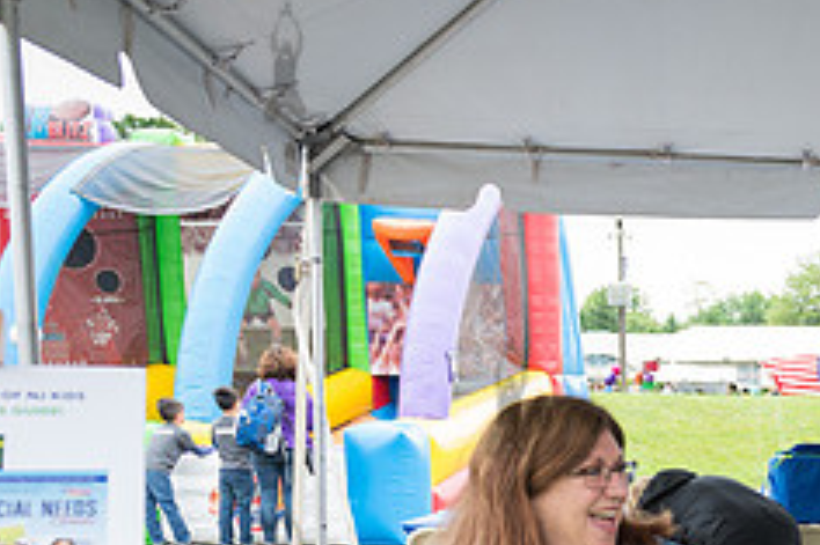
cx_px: 956
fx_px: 1343
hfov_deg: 29.7
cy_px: 564
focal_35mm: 59
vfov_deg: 22.0
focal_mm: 24
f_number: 4
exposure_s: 1/250
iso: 200
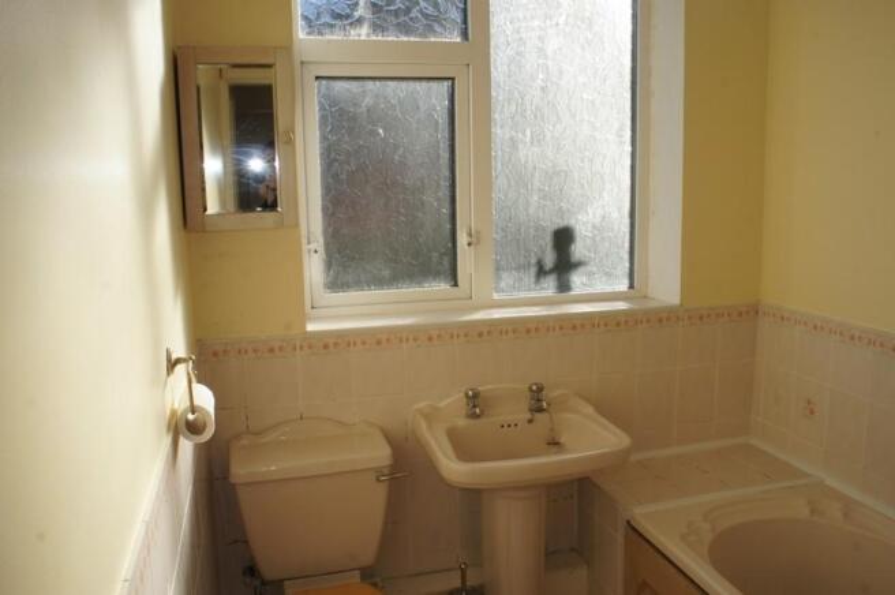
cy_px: 298
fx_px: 745
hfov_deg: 62.0
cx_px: 448
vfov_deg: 43.5
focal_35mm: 30
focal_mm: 20
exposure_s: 1/100
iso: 200
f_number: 13
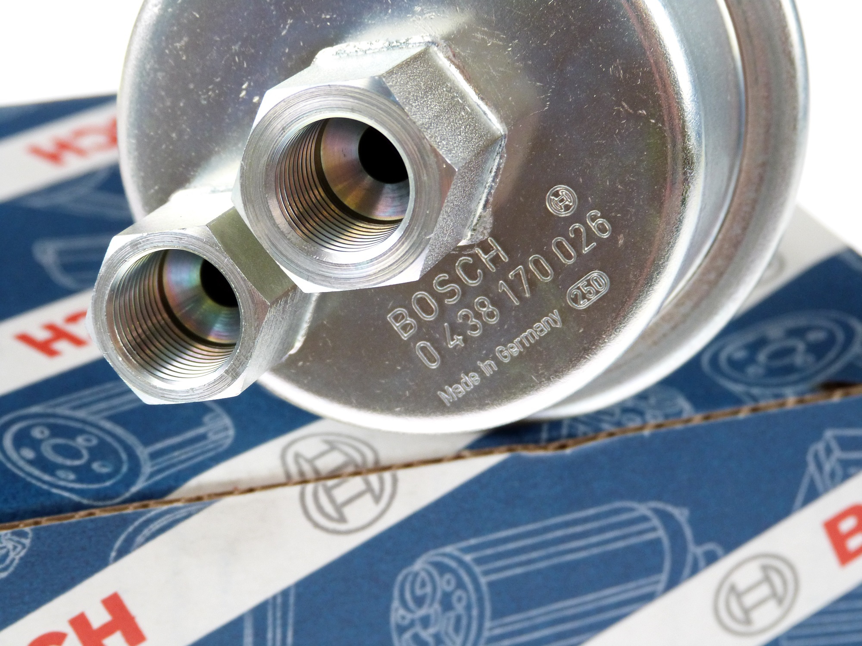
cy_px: 323
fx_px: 2938
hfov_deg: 16.7
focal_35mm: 118
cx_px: 431
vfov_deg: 12.6
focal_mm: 21.2
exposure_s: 1/125
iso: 250
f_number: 3.5
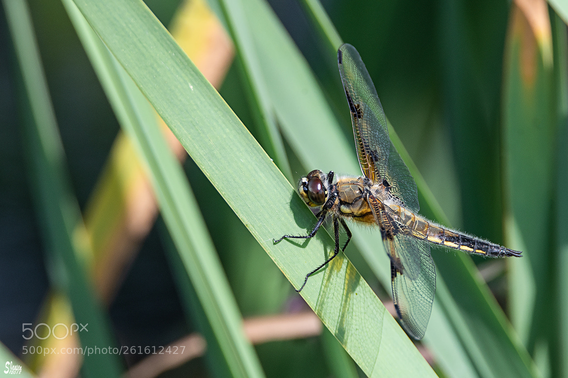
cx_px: 284
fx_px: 14196
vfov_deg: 1.5
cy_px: 189
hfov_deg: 2.3
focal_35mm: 900
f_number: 11
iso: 280
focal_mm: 600
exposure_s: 1/250
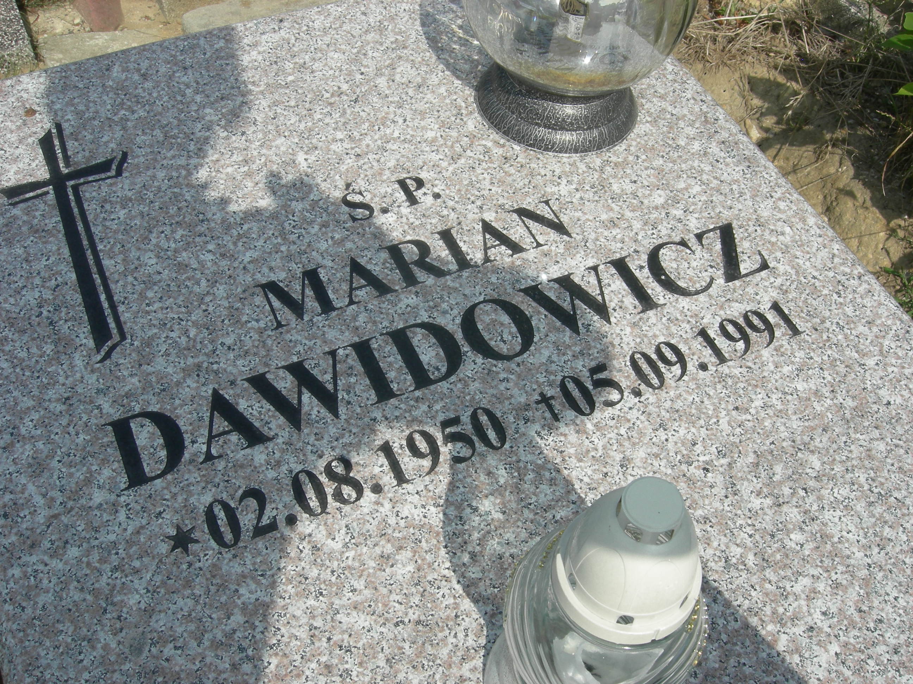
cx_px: 456
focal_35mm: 36
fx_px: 950
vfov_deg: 39.7
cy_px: 342
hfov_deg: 51.4
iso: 64
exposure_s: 1/299
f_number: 6.8
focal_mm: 7.5
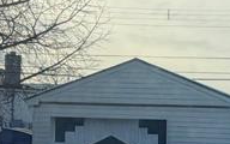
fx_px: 495
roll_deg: -1.4
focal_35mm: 79
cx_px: 264
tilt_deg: -1.2
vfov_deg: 16.2
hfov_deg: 24.1
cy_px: 140
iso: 32
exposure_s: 1/770
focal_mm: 2.22
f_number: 2.2
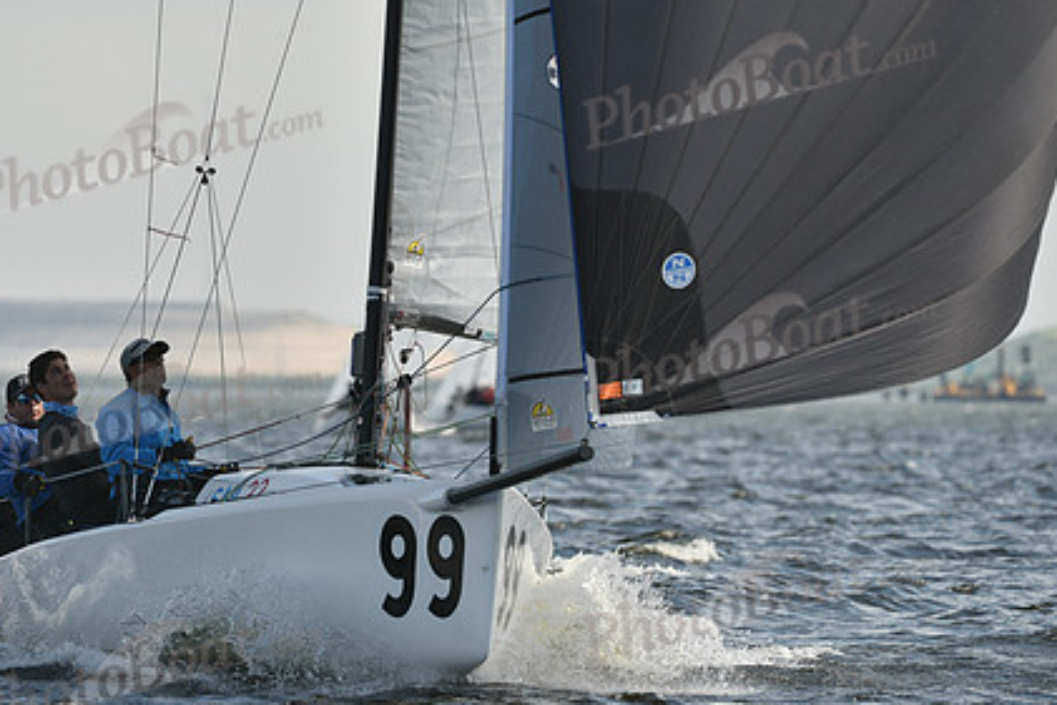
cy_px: 250
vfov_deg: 3.0
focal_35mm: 455
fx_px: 13363
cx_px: 454
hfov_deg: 4.5
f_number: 5.6
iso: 250
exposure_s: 1/1250
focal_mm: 330
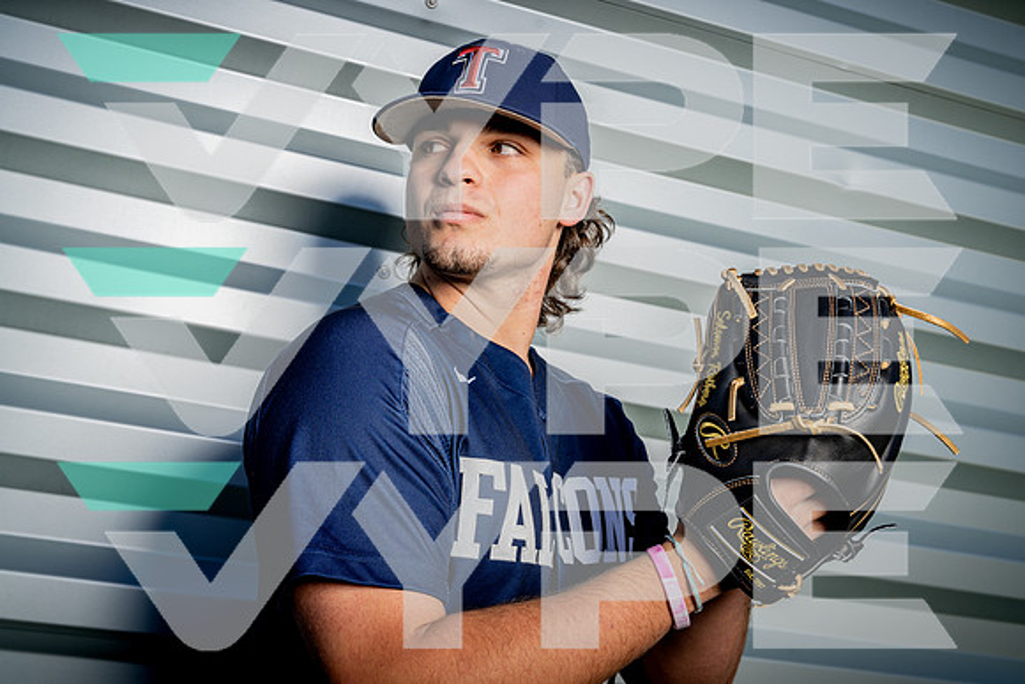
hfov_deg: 44.5
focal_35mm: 44
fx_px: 1253
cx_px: 512
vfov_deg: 30.5
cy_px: 342
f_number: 8
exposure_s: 1/250
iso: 125
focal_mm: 44
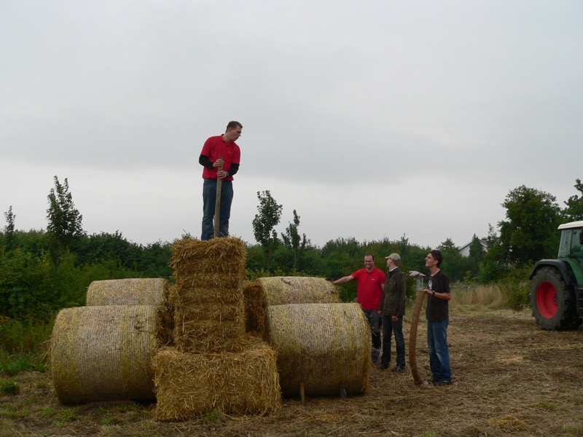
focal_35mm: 36
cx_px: 292
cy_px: 218
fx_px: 606
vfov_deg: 39.7
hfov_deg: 51.4
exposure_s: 1/160
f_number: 4
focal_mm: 6
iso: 80
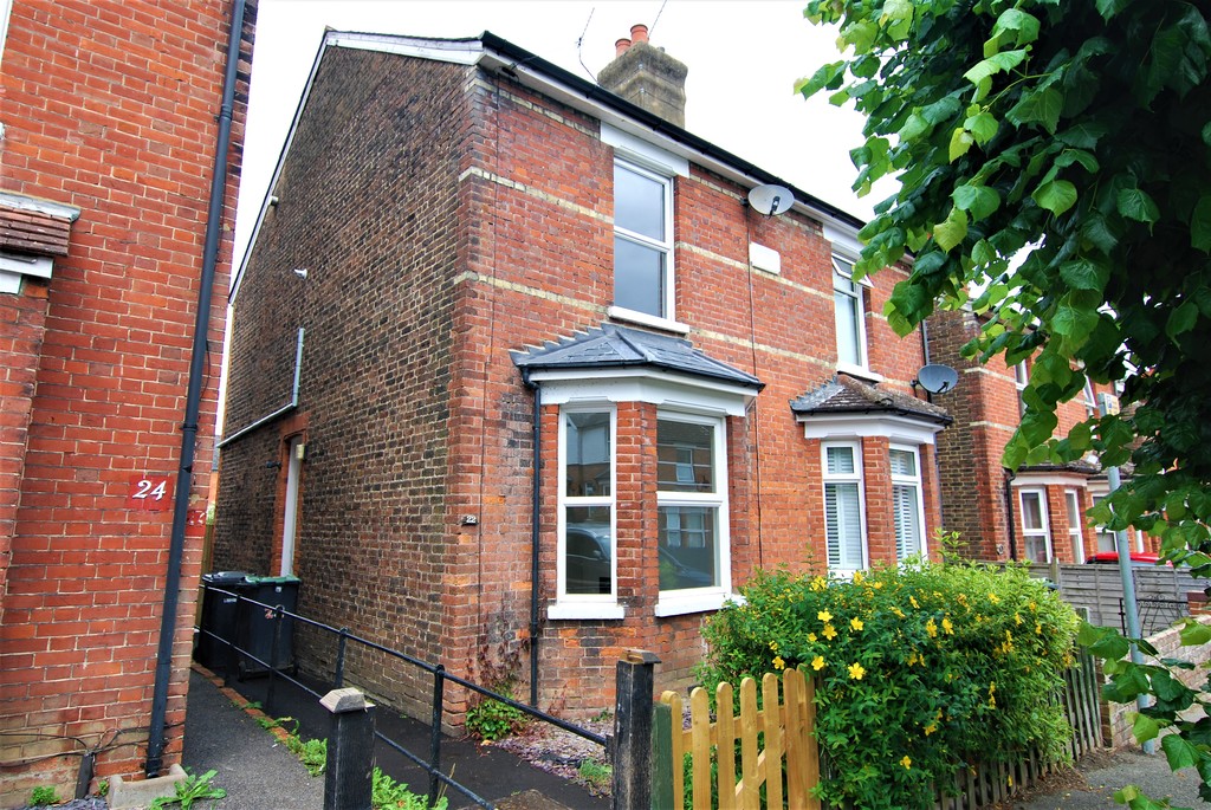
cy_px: 405
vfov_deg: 63.3
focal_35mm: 20
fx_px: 657
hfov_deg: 85.4
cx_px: 606
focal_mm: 13
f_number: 6.3
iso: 100
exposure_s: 1/160
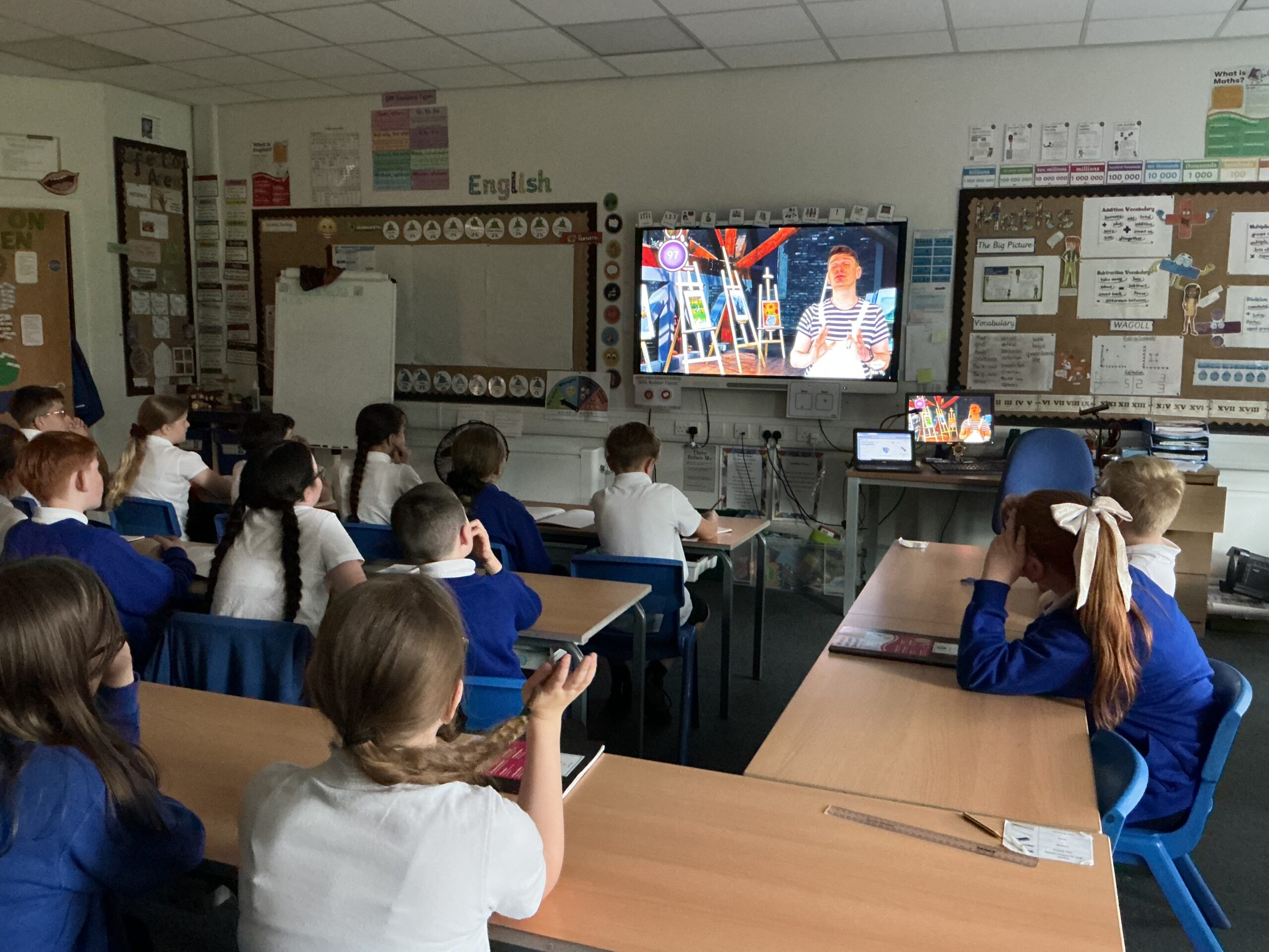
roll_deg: -0.9
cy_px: 476
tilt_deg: -9.3
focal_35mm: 29
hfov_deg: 61.7
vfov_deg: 48.2
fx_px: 1063
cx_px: 634
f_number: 1.8
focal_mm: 3
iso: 500
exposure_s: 1/30
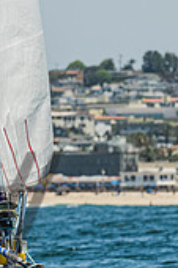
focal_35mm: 754
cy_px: 207
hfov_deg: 1.8
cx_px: -99
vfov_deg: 2.7
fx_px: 5603
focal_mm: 190
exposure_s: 1/1250
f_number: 5.6
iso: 320
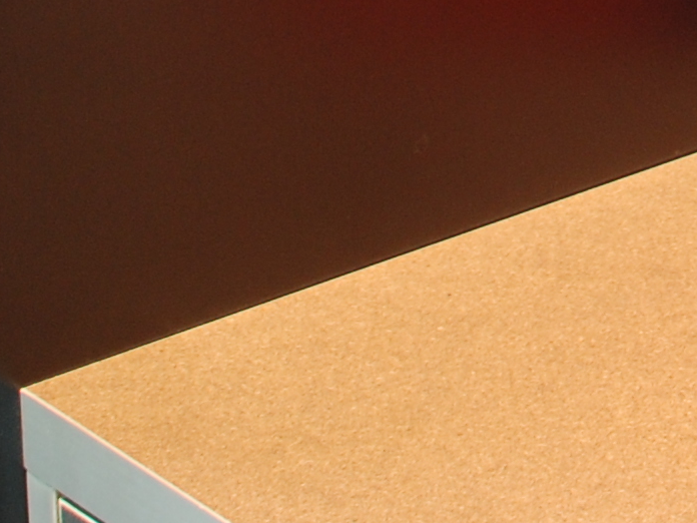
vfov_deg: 6.7
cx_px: 1273
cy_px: -757
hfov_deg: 9.0
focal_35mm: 209
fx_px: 4208
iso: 250
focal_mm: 26
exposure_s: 1/2
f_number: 8
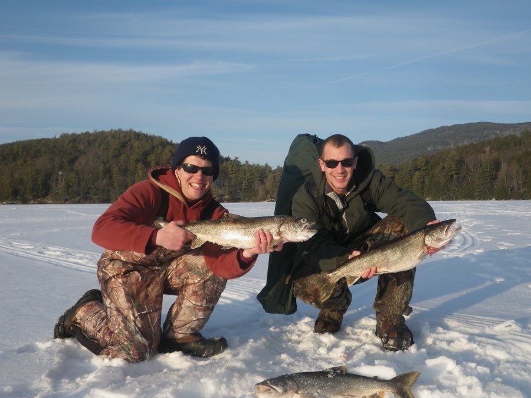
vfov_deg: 41.8
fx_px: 522
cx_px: 266
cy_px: 199
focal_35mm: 34
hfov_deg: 54.0
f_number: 4.6
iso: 80
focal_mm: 6.1
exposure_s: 1/320
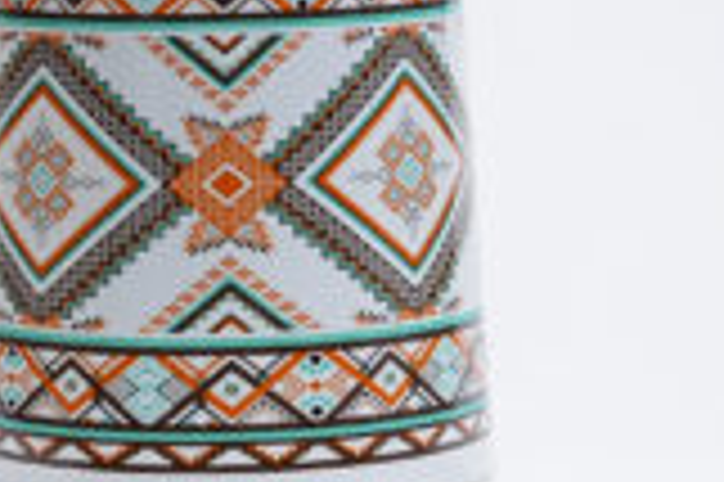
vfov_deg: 5.7
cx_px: 207
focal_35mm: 241
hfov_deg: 8.5
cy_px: 83
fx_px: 4842
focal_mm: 60
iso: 3200
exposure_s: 1/125
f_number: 10
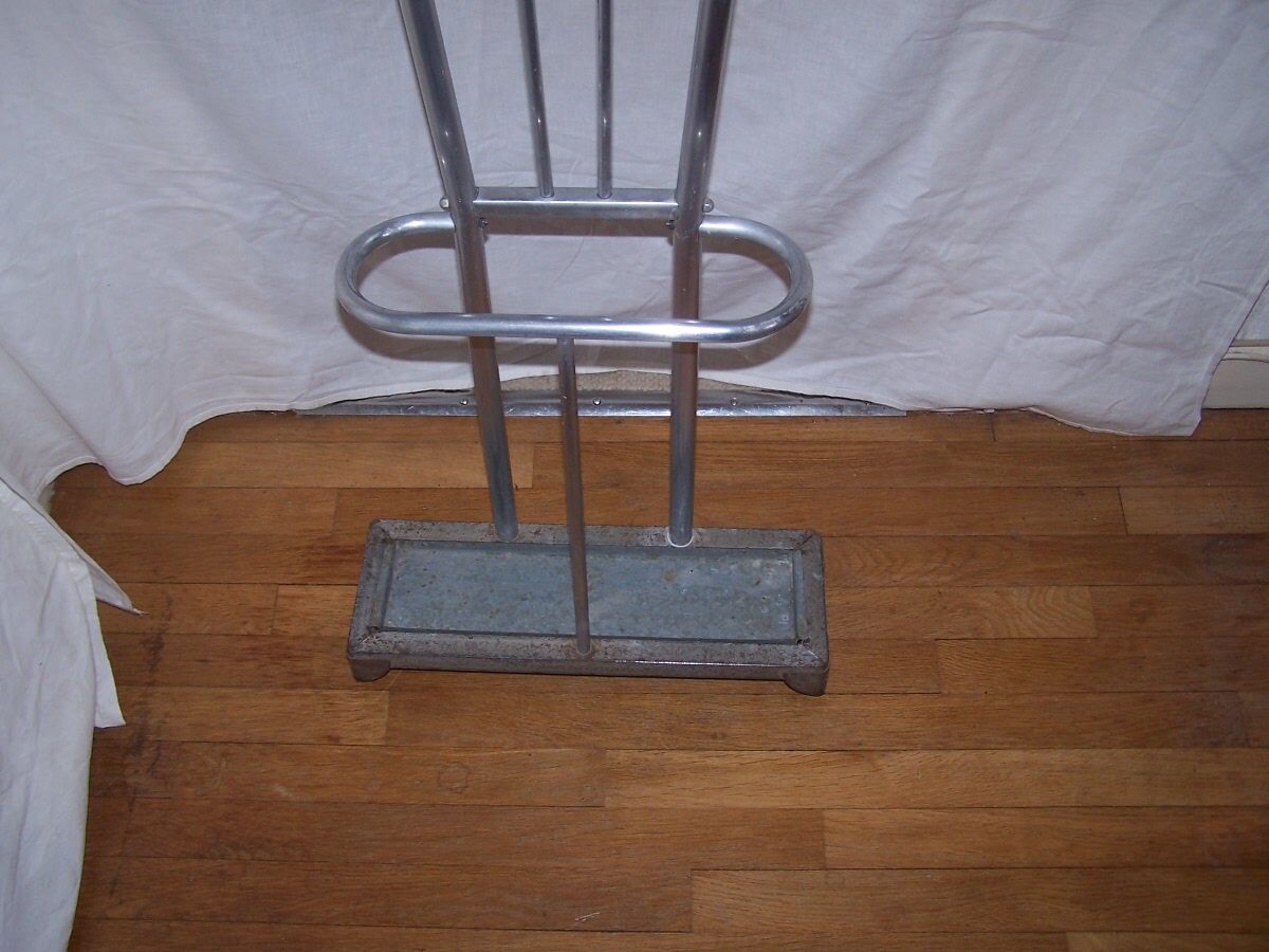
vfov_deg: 37.7
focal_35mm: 38
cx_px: 634
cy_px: 476
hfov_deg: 49.0
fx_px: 1393
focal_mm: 6.3
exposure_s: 1/60
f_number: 2.8
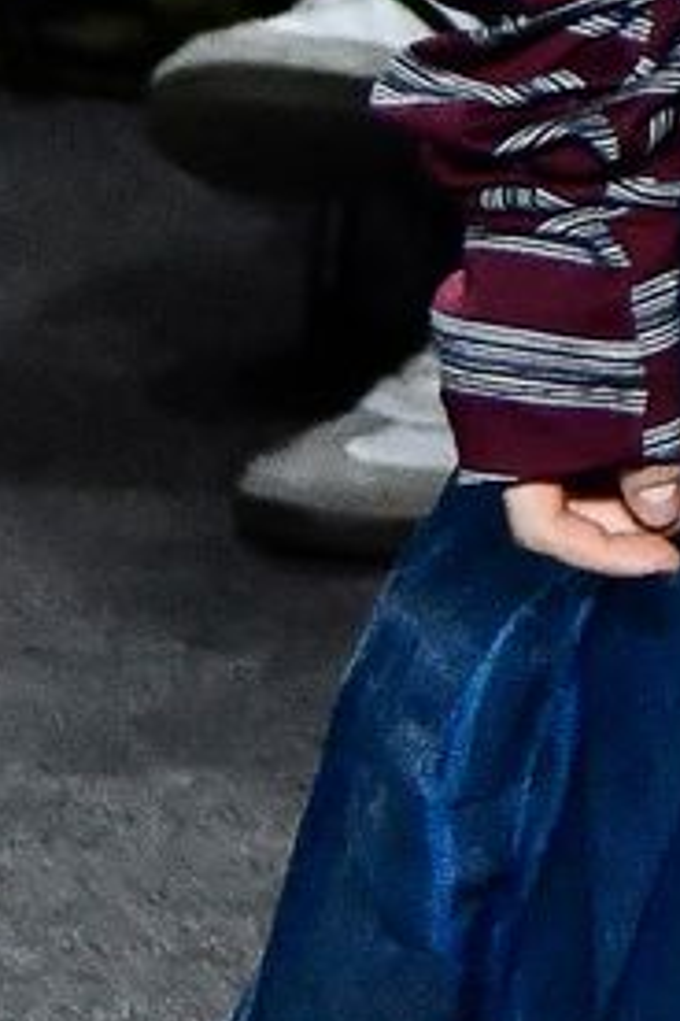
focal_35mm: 961
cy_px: 181
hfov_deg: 1.4
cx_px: 1319
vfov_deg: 2.1
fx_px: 27226
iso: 2000
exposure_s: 1/640
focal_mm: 92
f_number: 4.5
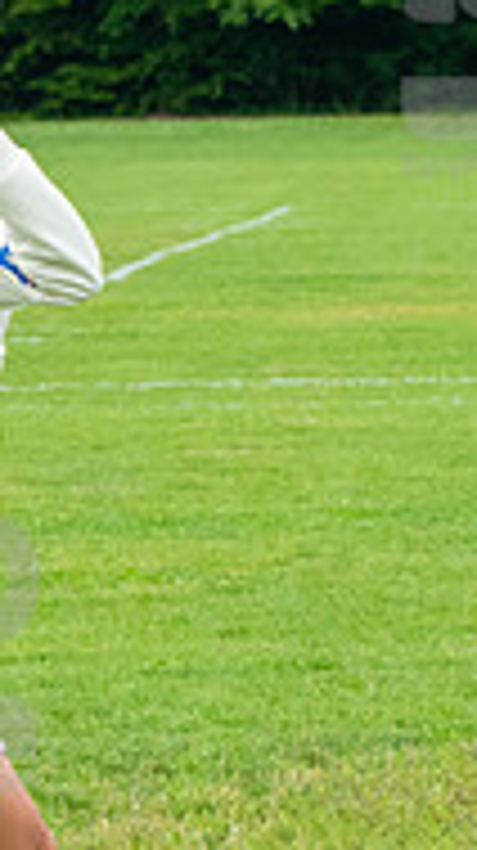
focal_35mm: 338
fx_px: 7617
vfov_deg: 6.4
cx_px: -99
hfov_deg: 3.6
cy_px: 639
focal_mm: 70
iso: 1250
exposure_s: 1/1000
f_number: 5.6
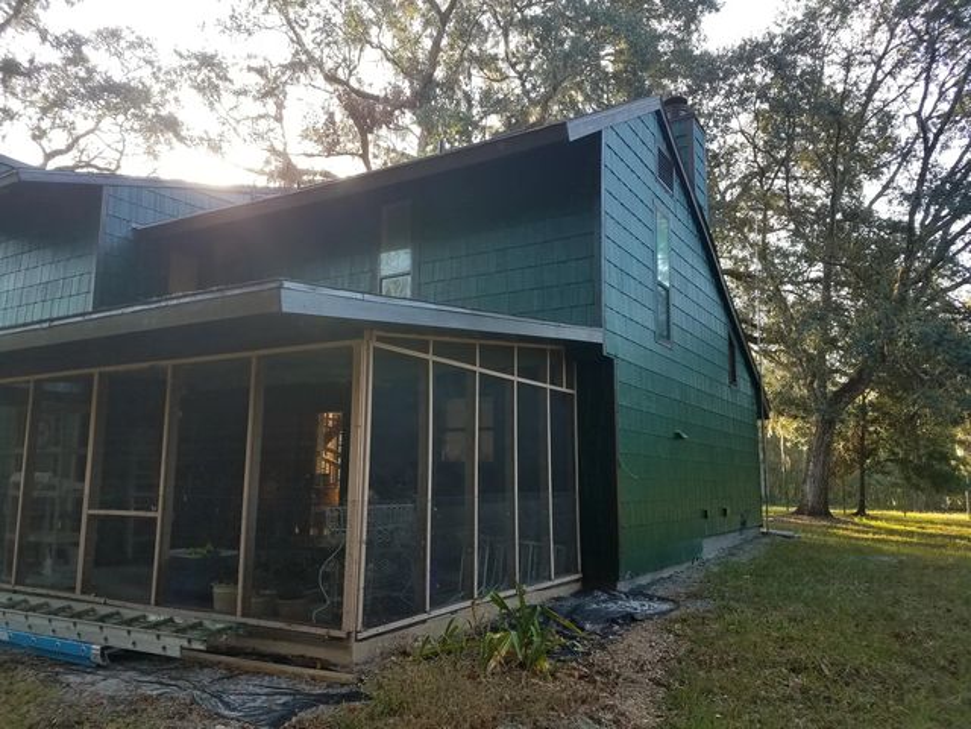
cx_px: 486
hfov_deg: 67.3
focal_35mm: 26
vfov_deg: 53.1
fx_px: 729
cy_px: 364
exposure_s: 1/179
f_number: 1.7
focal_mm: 4.2
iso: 40
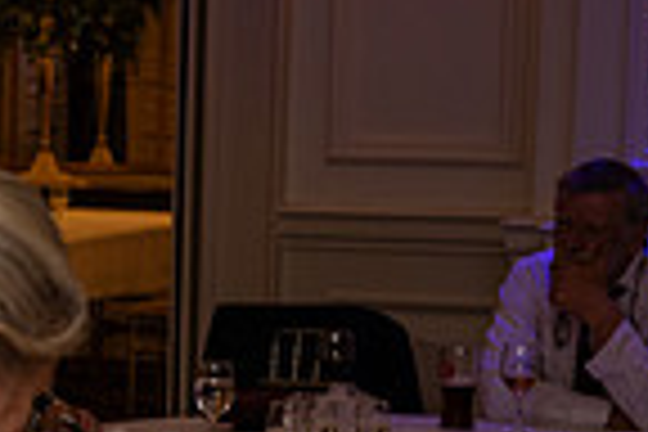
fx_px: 3492
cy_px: 430
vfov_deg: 7.1
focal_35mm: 194
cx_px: -572
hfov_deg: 10.0
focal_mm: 48
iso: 500
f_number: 3.5
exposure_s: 1/160
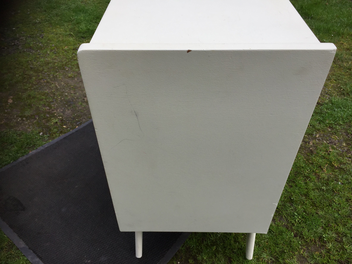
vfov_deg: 48.2
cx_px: 176
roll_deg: -1.6
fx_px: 295
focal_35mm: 29
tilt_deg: -43.0
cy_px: 132
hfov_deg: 61.7
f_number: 2.2
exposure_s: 1/501
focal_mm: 4.15
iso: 32
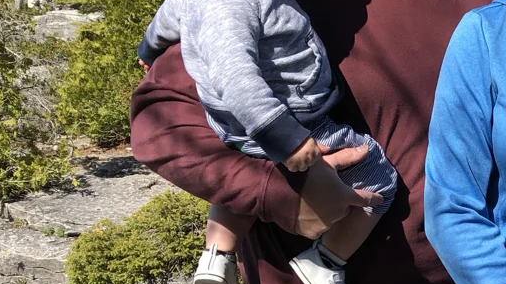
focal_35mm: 90
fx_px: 1207
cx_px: 538
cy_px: 245
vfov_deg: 13.3
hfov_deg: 22.5
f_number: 1.8
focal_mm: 3.99
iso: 20
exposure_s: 1/1200
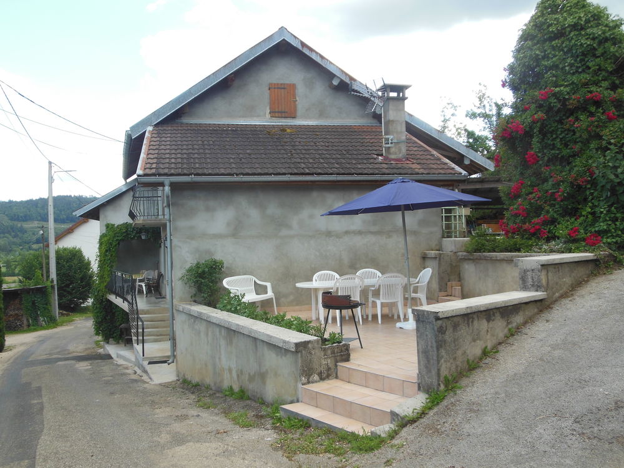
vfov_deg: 42.9
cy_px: 234
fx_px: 595
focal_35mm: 33
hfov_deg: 55.4
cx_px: 312
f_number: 3.5
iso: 125
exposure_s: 1/250
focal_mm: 6
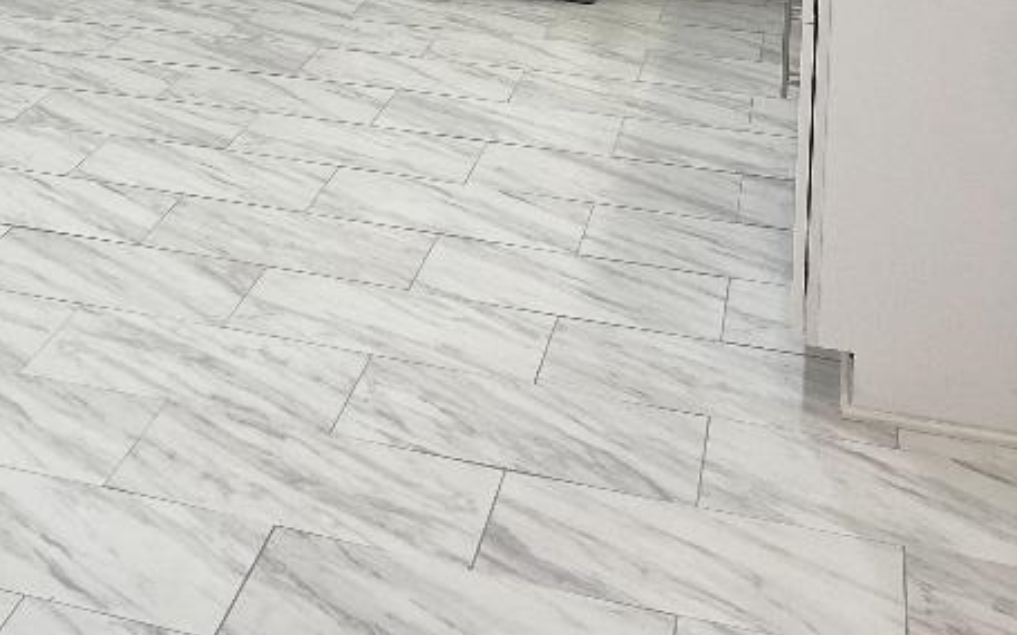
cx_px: 123
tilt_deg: -8.2
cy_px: -206
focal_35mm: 62
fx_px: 1718
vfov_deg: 19.2
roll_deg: +1.0
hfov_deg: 31.6
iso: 80
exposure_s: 1/120
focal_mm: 4.25
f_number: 1.8
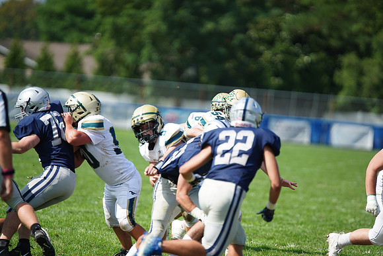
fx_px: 2916
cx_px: 192
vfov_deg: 5.0
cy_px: 128
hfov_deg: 7.5
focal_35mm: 274
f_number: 2.8
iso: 400
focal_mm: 274
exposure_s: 1/3200
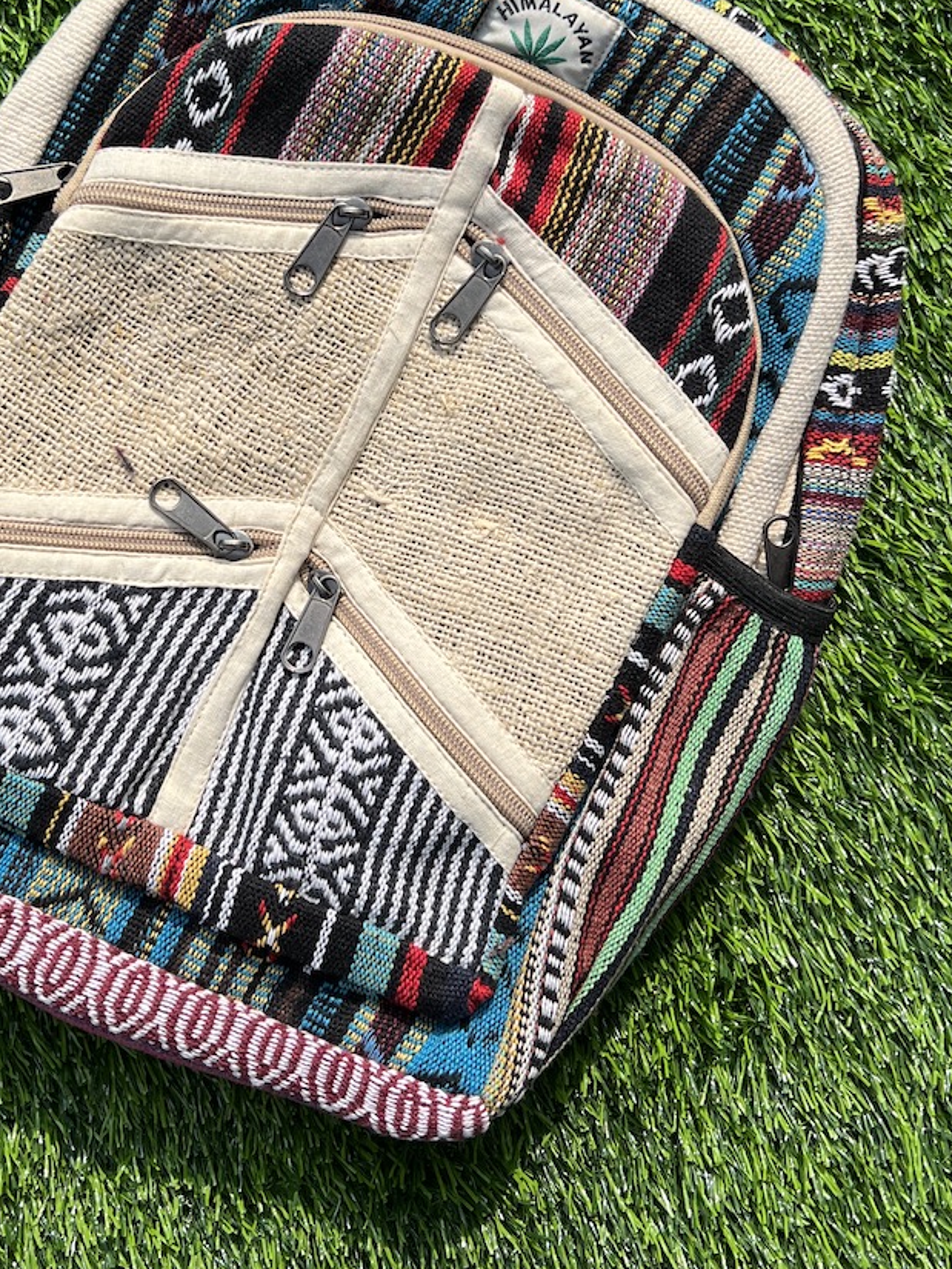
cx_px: 314
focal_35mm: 42
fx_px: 1540
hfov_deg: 34.0
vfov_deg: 44.1
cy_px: 418
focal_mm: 5.7
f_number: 1.5
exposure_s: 1/3704
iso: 50
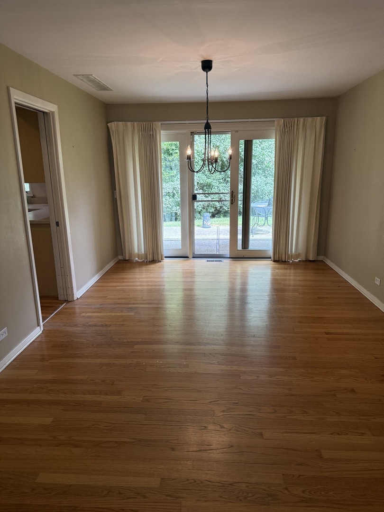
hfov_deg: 56.8
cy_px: 256
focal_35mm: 24
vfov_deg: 71.6
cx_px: 192
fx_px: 355
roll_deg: +0.2
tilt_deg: -12.3
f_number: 1.78
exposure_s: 1/234
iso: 200
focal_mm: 6.76
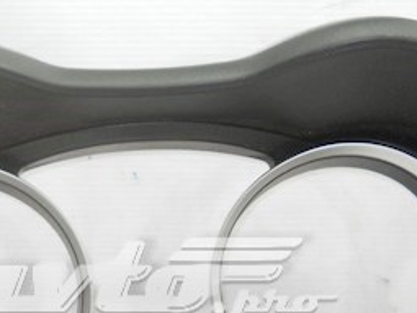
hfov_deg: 19.0
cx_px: 141
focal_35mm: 103
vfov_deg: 14.2
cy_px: 287
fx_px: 1240
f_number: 3.1
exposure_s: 1/30
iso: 125
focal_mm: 6.72
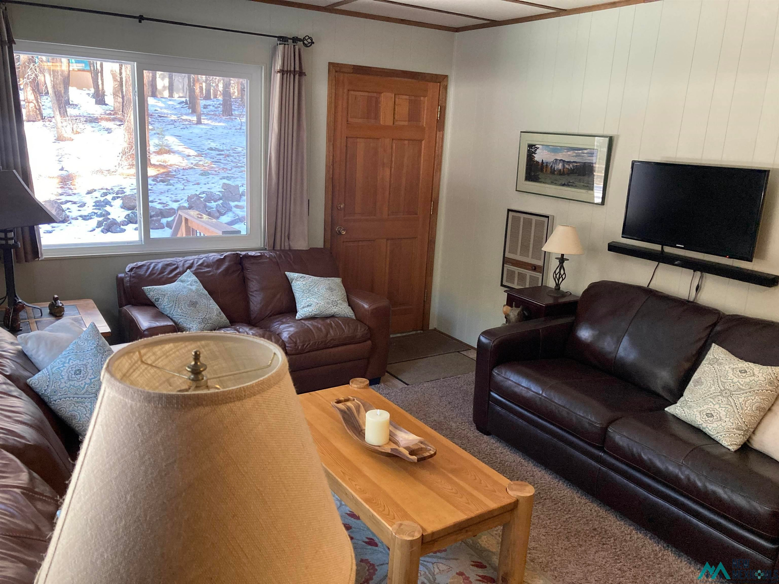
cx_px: 390
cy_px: 292
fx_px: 630
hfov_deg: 63.4
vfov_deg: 49.7
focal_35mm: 28
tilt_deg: -13.5
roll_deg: -2.1
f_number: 1.8
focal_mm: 3.99
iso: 320
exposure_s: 1/40
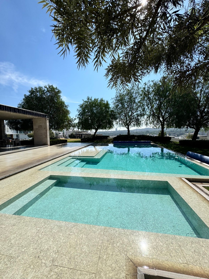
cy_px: 140
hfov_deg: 85.7
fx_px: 113
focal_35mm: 14
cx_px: 104
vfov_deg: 102.1
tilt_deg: -2.3
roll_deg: +1.6
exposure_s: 1/3546
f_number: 2.2
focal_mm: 2.22
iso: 50
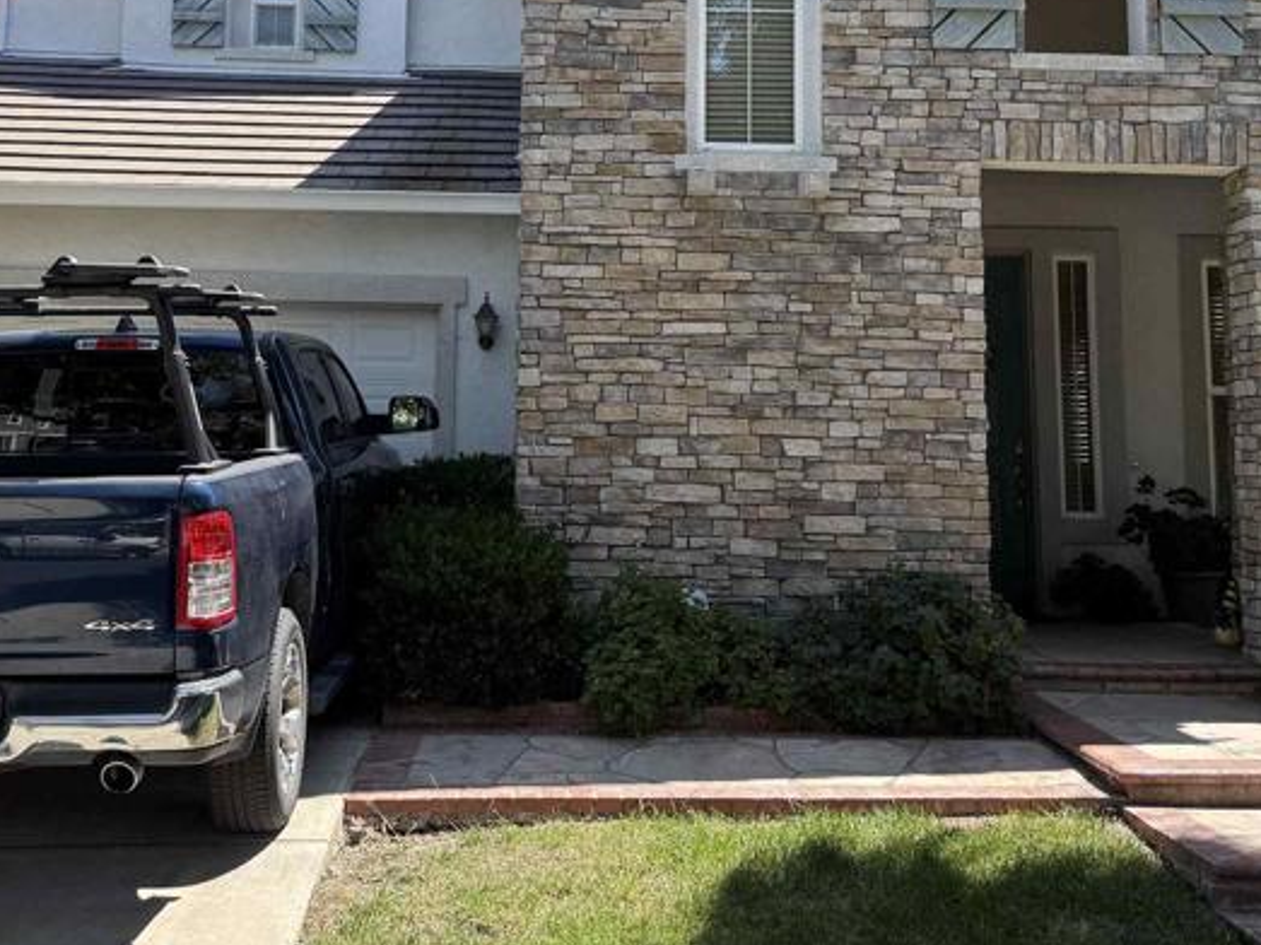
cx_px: 598
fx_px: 1712
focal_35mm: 47
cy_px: 195
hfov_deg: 40.4
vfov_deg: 30.2
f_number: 1.78
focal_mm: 6.76
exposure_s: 1/1361
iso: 100
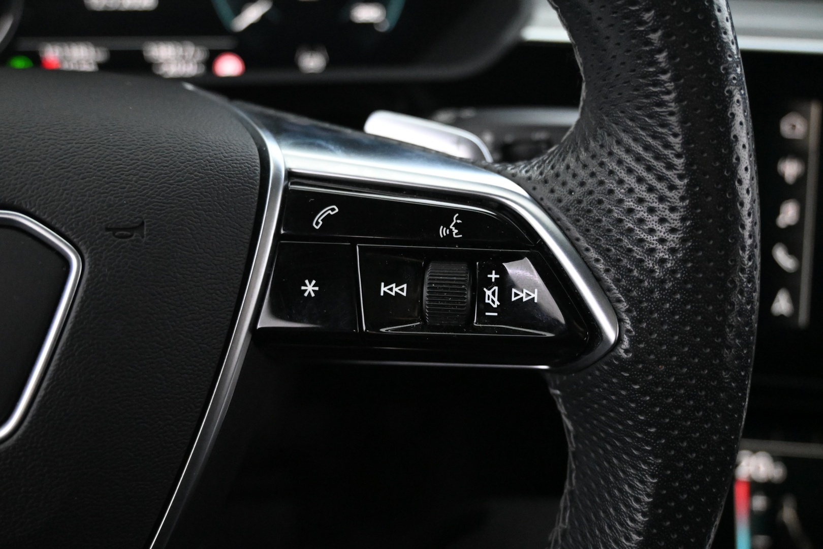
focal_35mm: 32
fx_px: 720
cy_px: 274
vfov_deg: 41.7
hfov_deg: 59.5
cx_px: 412
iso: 6400
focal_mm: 21
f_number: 4
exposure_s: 1/30
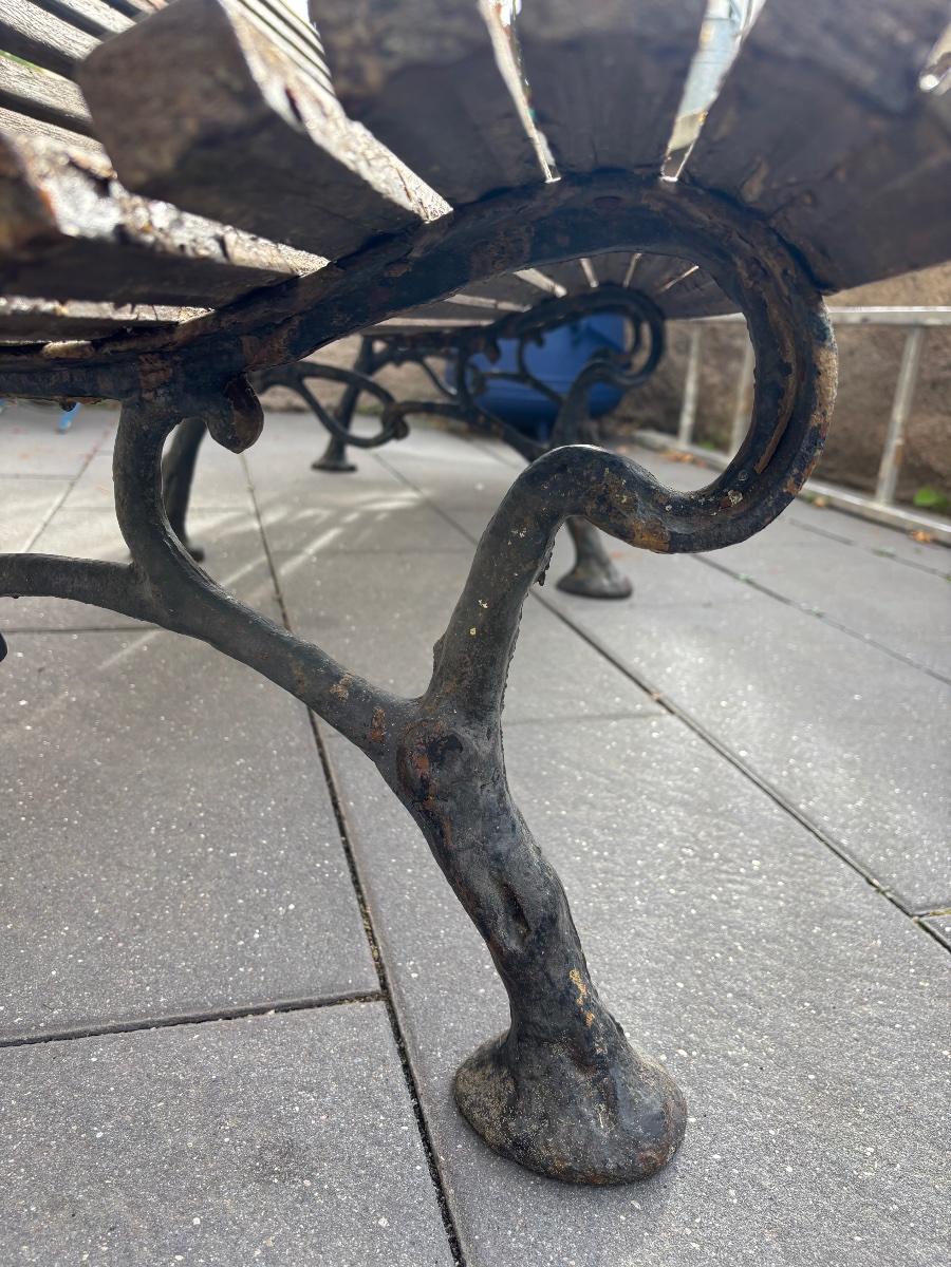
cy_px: 634
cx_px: 476
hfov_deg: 53.1
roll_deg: -2.2
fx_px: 952
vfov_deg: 67.3
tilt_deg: -18.8
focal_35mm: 26
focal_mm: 5.96
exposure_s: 1/517
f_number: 1.6
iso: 50
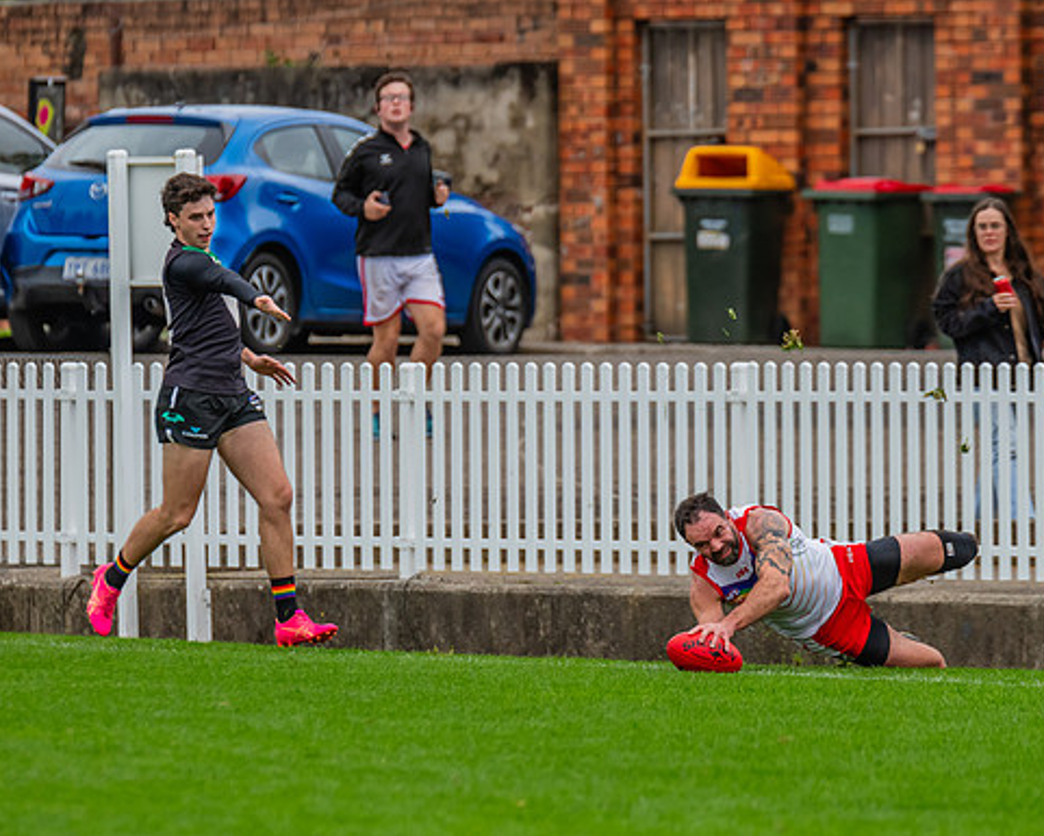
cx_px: 682
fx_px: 17708
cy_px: 429
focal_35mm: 573
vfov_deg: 2.7
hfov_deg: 3.4
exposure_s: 1/1000
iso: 800
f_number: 5.6
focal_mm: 360
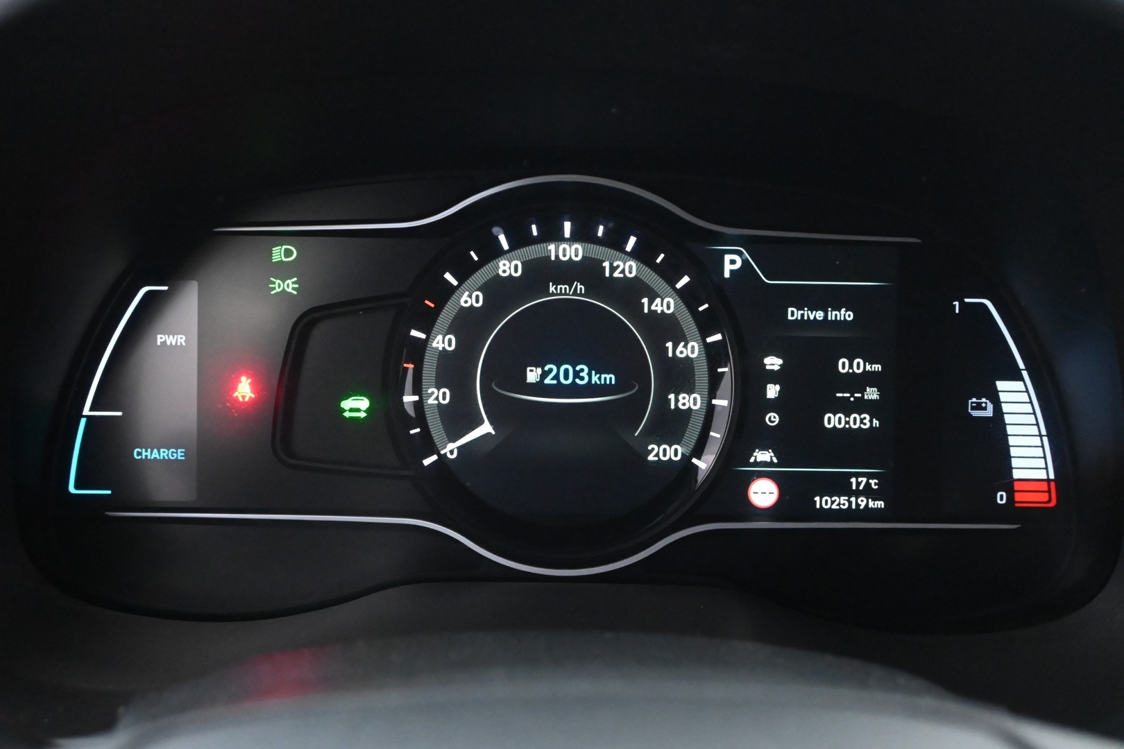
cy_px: 374
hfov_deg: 49.6
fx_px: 1218
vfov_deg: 34.2
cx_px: 562
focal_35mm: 39
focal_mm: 26
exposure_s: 1/10
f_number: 5.6
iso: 6400
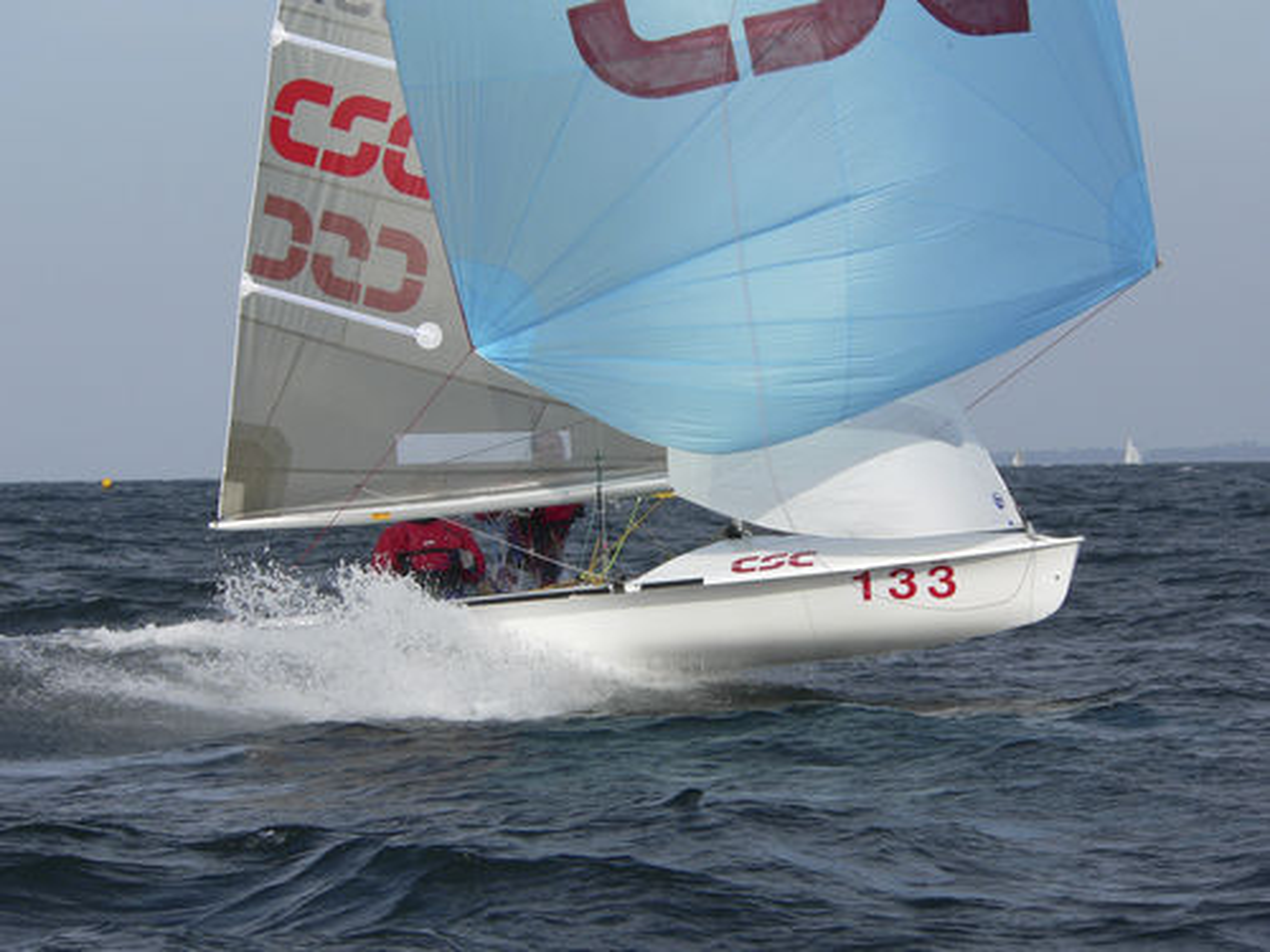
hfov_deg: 9.9
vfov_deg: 7.4
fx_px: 7338
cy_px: 476
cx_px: 635
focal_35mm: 200
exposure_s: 1/500
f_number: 5.2
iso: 80
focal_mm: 33.3
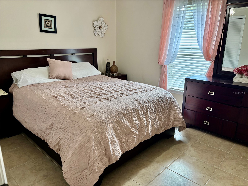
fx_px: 186
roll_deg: -0.5
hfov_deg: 67.3
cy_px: 93
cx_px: 124
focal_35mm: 26
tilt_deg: -15.5
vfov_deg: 53.1
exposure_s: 1/60
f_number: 1.6
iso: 80
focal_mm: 5.96
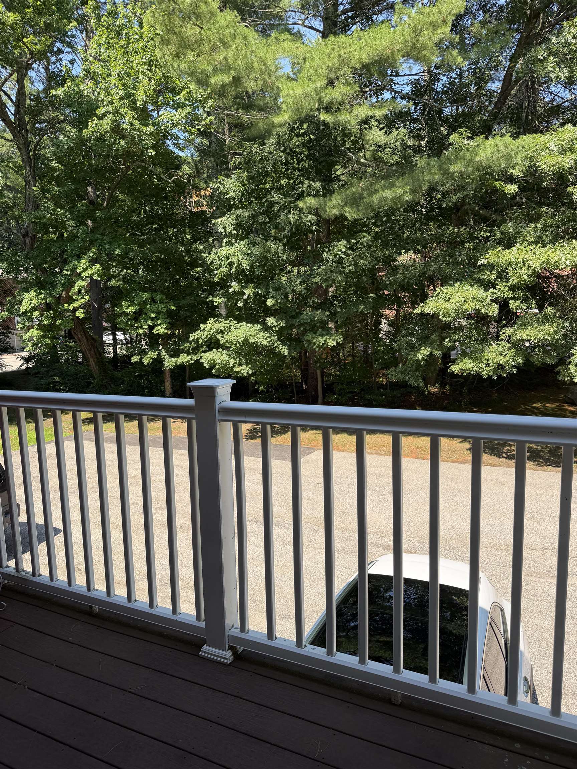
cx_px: 288
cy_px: 384
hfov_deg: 56.8
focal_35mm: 24
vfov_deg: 71.6
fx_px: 533
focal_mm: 6.76
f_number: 1.78
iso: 80
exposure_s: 1/1585
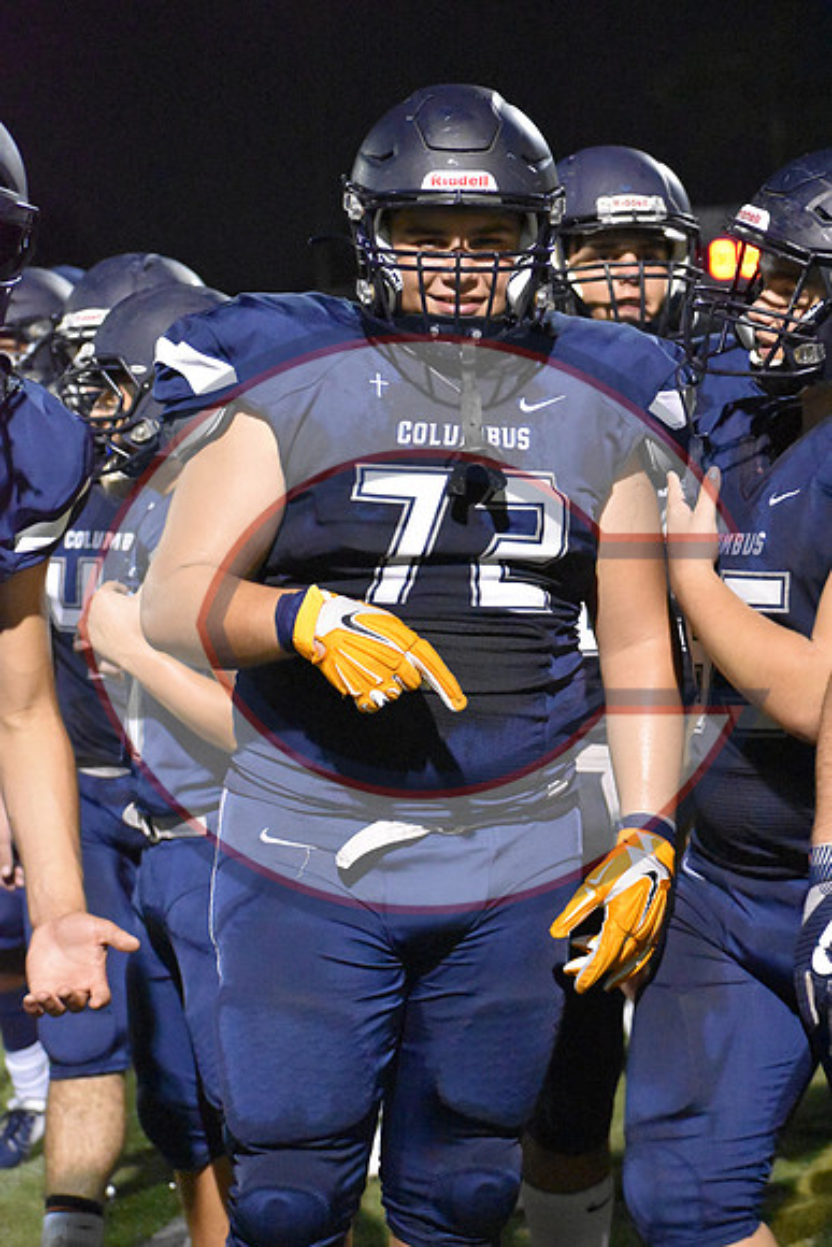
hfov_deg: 10.2
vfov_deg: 15.2
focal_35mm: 135
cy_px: 624
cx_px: 416
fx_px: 4677
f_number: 4.8
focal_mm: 90
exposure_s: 1/125
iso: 12800
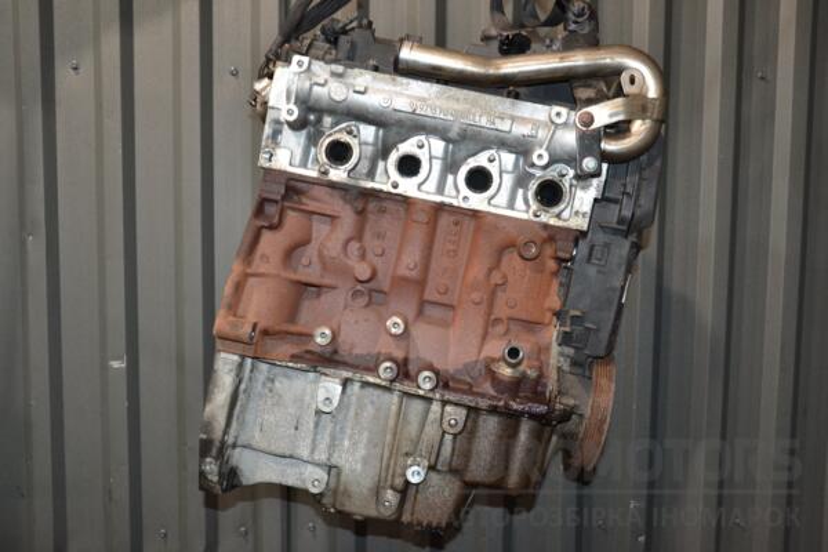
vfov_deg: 35.5
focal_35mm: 38
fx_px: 862
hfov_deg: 51.3
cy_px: 276
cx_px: 414
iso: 800
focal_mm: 25
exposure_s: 1/60
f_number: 5
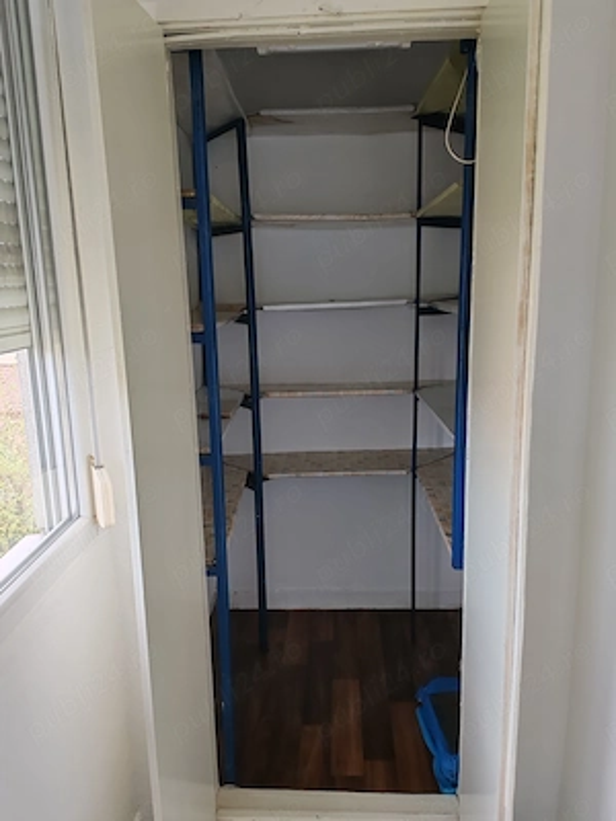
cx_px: 308
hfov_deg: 51.4
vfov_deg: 65.3
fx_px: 641
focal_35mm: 27
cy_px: 410
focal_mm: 6.12
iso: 100
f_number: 1.9
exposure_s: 1/100
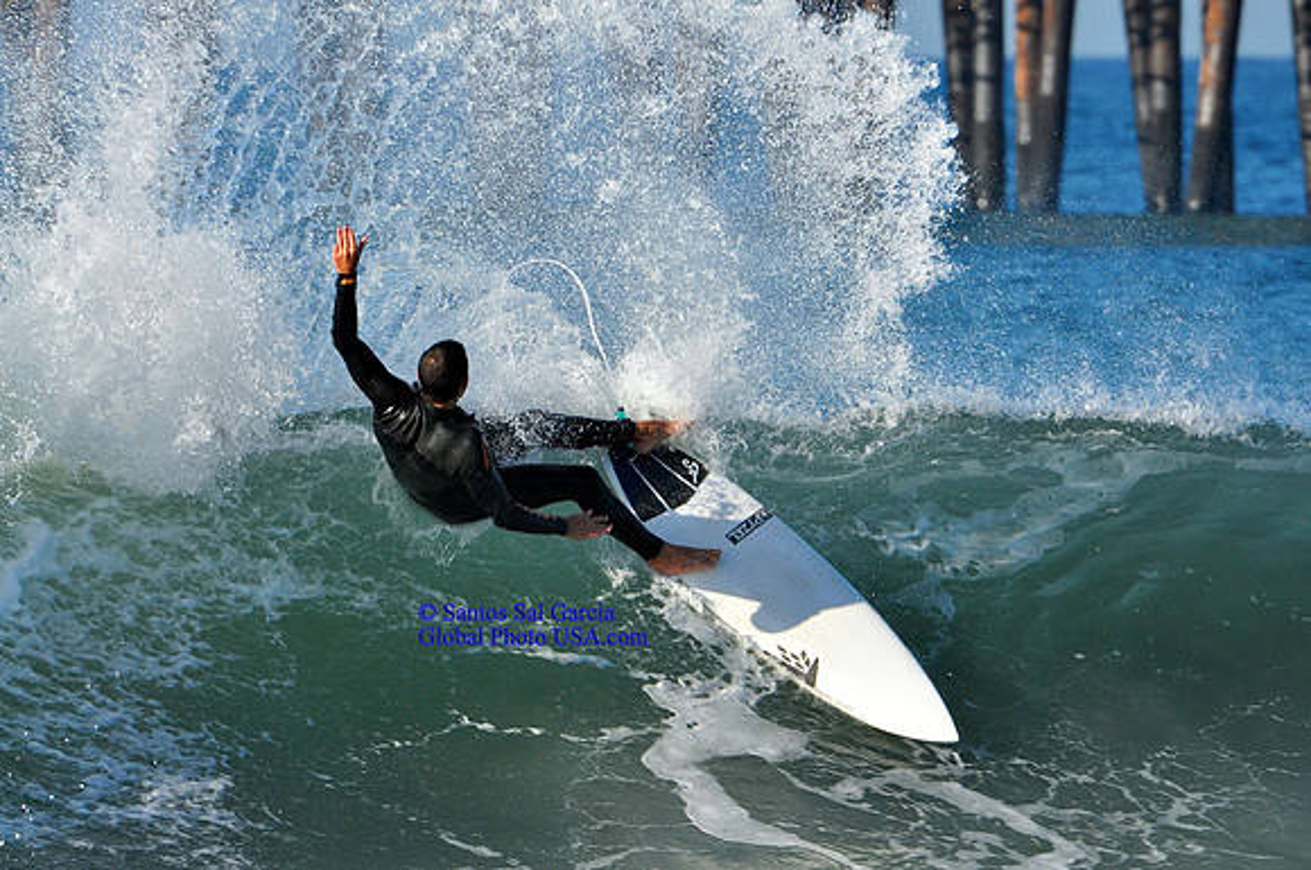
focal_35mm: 825
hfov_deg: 2.5
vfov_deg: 1.7
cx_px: 656
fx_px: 30002
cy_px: 435
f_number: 11
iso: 400
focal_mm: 550
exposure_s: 1/500
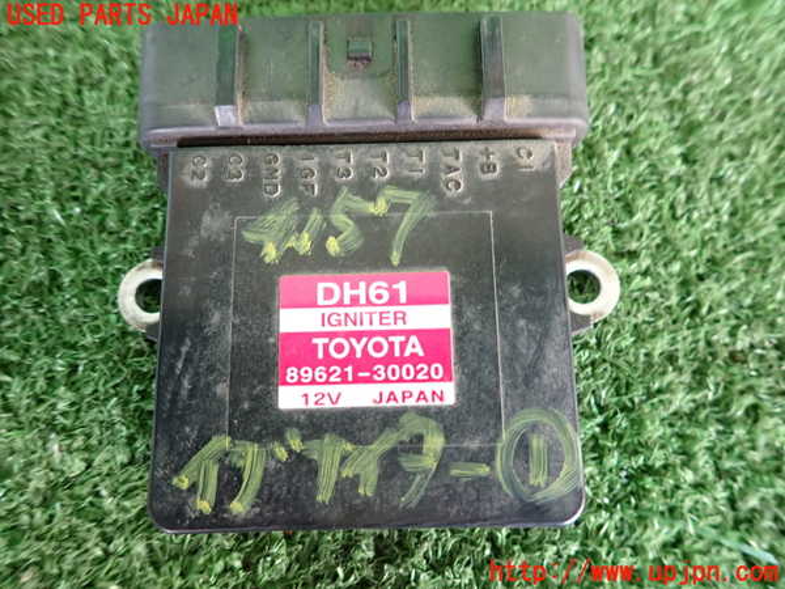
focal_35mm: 25
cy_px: 294
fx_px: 567
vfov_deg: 54.9
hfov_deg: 69.4
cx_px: 392
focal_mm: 4.5
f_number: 2
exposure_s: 1/30
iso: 320
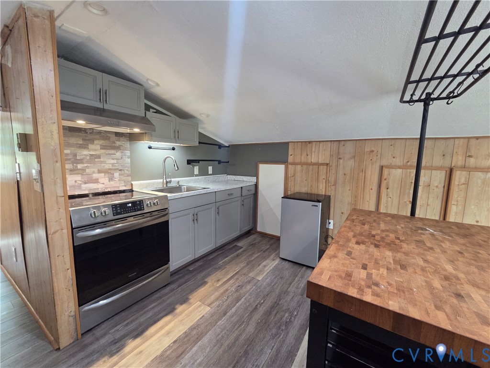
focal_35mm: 13
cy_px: 184
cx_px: 245
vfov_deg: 89.9
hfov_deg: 106.2
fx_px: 184
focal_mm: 2.2
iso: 800
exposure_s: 1/60
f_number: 2.2
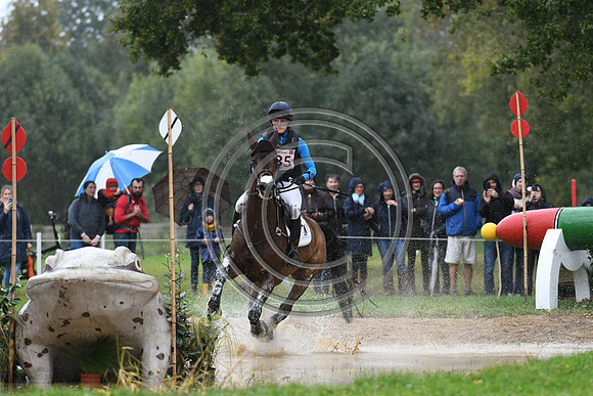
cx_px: 296
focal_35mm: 330
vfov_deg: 4.2
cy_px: 198
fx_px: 5437
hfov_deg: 6.2
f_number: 4.5
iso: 1400
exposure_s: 1/1250
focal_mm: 220
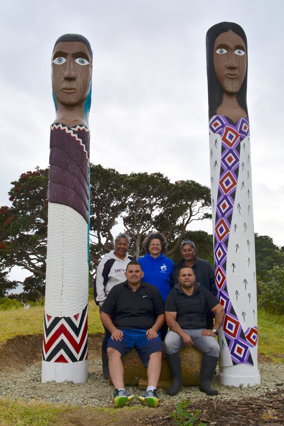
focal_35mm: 39
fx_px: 461
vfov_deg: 49.6
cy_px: 213
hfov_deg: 34.2
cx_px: 142
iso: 200
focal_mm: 26
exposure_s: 1/100
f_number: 11
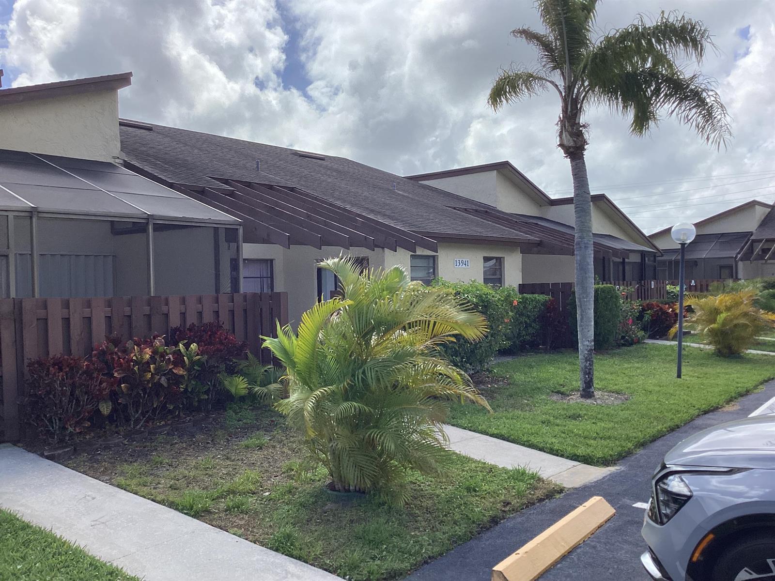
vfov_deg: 45.4
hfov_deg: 58.4
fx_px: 694
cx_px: 388
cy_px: 290
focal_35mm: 31
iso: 25
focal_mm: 3.3
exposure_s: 1/1508
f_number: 2.4
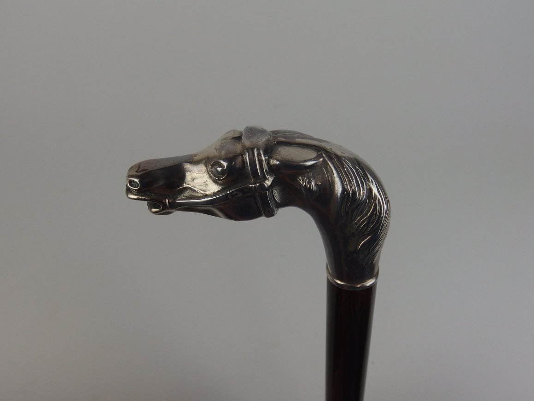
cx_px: 269
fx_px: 463
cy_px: 198
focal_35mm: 30
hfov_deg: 60.0
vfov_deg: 46.8
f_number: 3.2
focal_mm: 5.2
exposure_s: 1/400
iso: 100
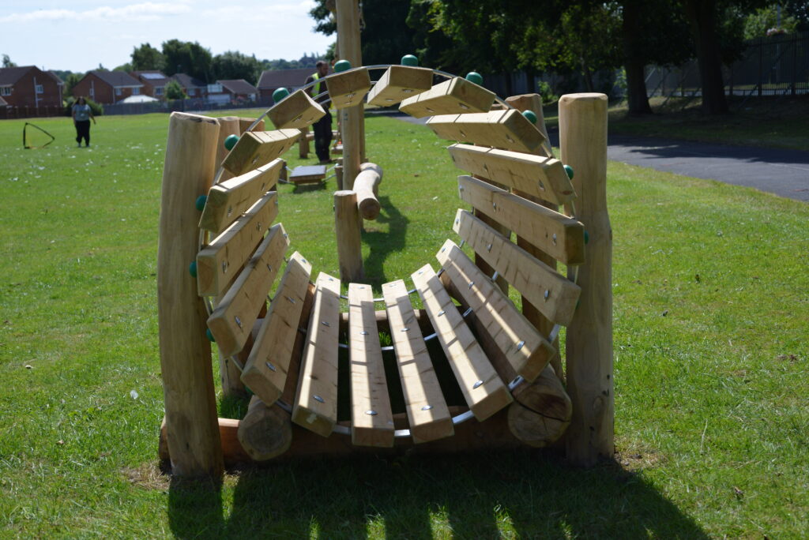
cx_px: 404
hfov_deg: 39.6
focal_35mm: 50
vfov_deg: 27.0
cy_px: 270
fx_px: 1124
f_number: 8
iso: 110
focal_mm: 50
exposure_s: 1/250
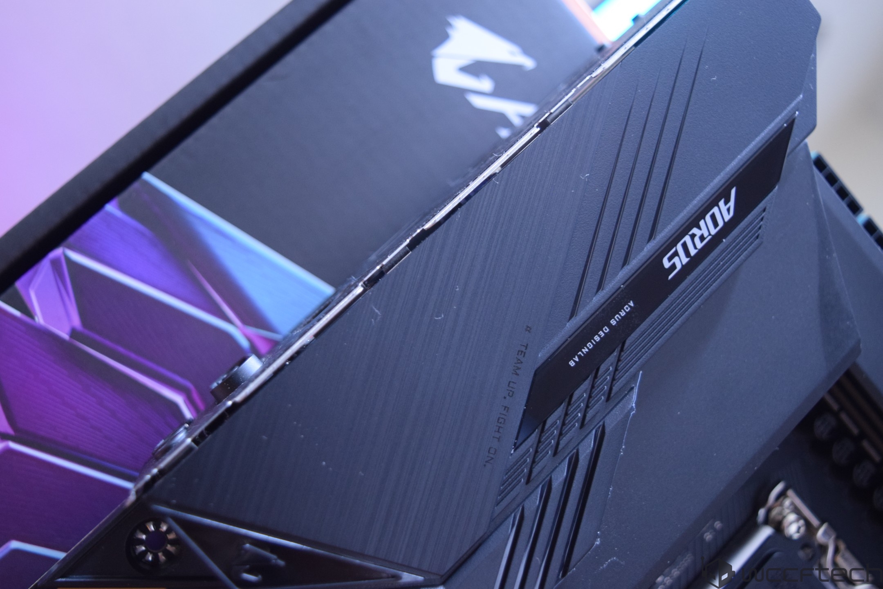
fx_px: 1030
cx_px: 442
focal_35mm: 42
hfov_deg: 46.4
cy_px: 294
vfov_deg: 31.9
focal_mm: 28
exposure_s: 1/10
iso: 1600
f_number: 4.2
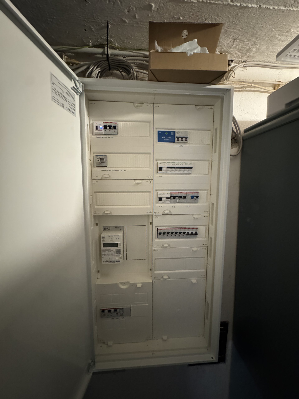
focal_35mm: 14
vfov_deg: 102.1
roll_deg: +0.0
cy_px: 200
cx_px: 150
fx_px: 161
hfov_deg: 85.7
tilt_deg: -6.2
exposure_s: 1/33
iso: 1250
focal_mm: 2.22
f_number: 2.2
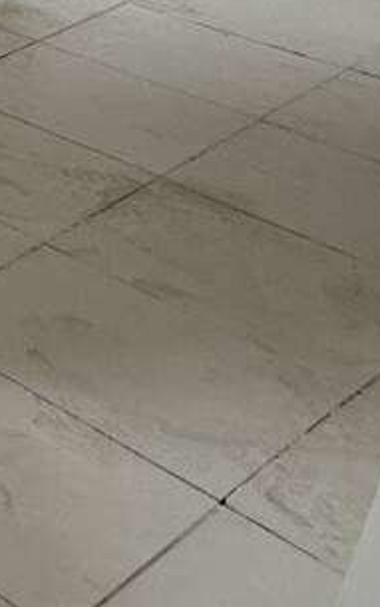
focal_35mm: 70
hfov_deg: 9.7
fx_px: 1158
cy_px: -181
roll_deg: +4.3
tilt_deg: -17.0
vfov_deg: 25.3
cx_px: -931
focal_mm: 2.22
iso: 80
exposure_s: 1/99
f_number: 2.2
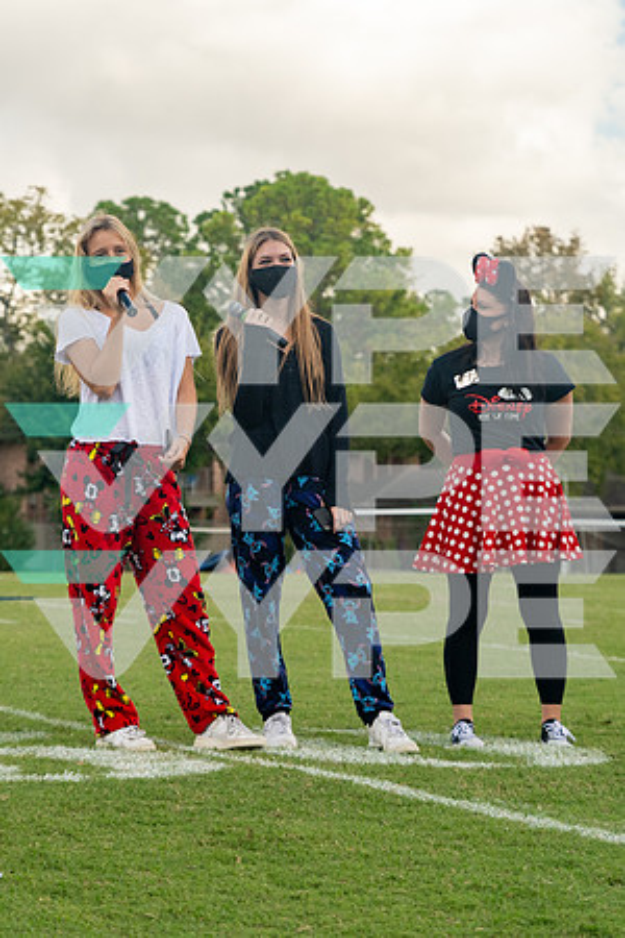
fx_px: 2614
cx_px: 112
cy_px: 459
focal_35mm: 100
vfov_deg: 20.3
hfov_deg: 13.6
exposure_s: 1/800
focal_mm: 65
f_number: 3.5
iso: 800
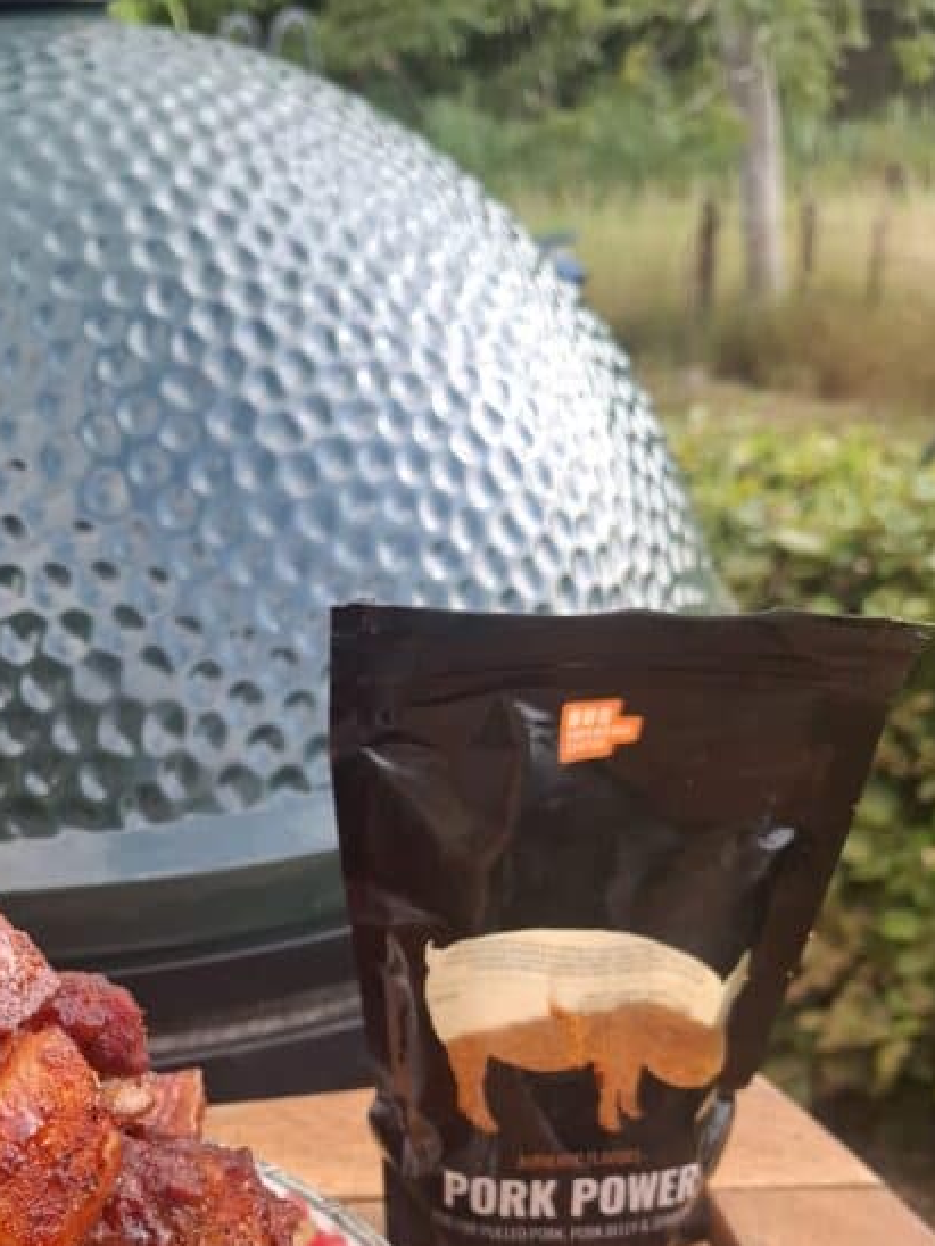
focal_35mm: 43
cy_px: 1016
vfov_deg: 41.7
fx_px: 1549
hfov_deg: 32.2
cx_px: 121
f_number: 1.8
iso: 50
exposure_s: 1/369
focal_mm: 5.54
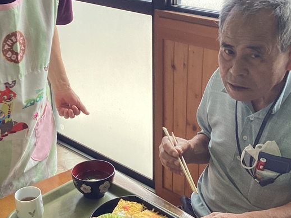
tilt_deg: -24.3
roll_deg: +2.5
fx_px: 505
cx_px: 101
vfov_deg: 24.4
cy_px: 118
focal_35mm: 60
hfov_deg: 32.0
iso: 64
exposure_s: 1/120
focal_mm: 3.3
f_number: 2.4
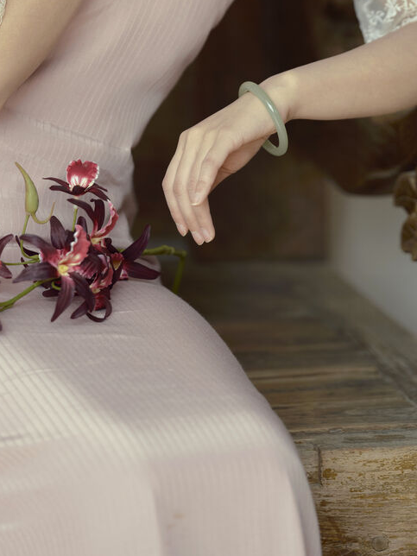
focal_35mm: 216
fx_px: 3469
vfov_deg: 9.1
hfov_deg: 6.9
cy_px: -40
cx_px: 203
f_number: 2
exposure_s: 1/1000
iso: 400
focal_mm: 110
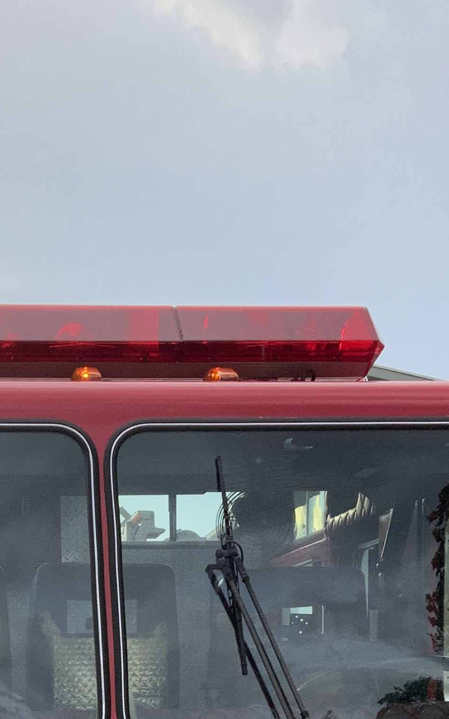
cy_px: 883
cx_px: 60
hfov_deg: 15.8
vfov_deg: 23.0
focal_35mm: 82
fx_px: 1605
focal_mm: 3
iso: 16
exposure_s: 1/270
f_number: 1.8
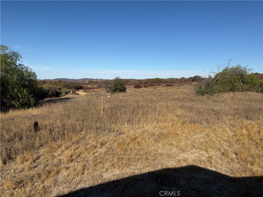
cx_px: 132
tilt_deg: -4.8
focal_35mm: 24
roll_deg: -0.3
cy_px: 98
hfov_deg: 71.6
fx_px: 182
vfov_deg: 56.8
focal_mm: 6.76
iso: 80
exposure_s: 1/8130
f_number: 1.78
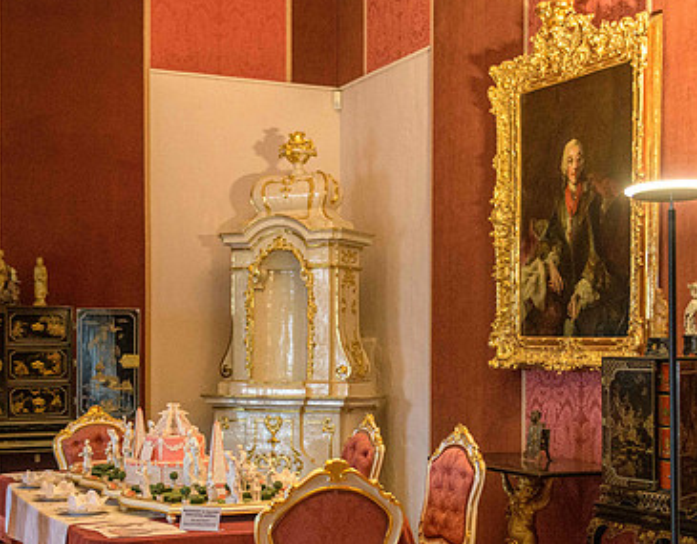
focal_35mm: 60
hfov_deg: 31.7
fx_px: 1226
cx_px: 363
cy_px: 390
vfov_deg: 24.8
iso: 7200
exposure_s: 1/60
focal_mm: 32
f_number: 2.8
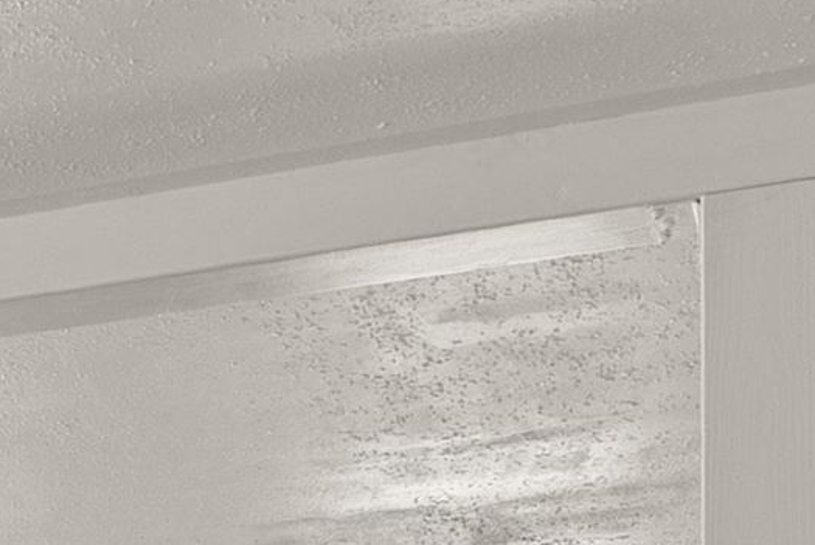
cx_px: -326
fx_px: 2651
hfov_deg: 16.3
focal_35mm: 117
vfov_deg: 10.5
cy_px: 1196
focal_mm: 20
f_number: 8
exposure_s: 1/13
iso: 400
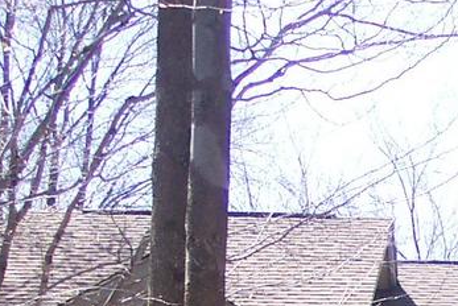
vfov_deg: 9.4
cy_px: 536
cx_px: 743
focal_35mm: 140
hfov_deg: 13.5
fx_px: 1783
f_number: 2.8
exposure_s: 1/500
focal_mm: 8
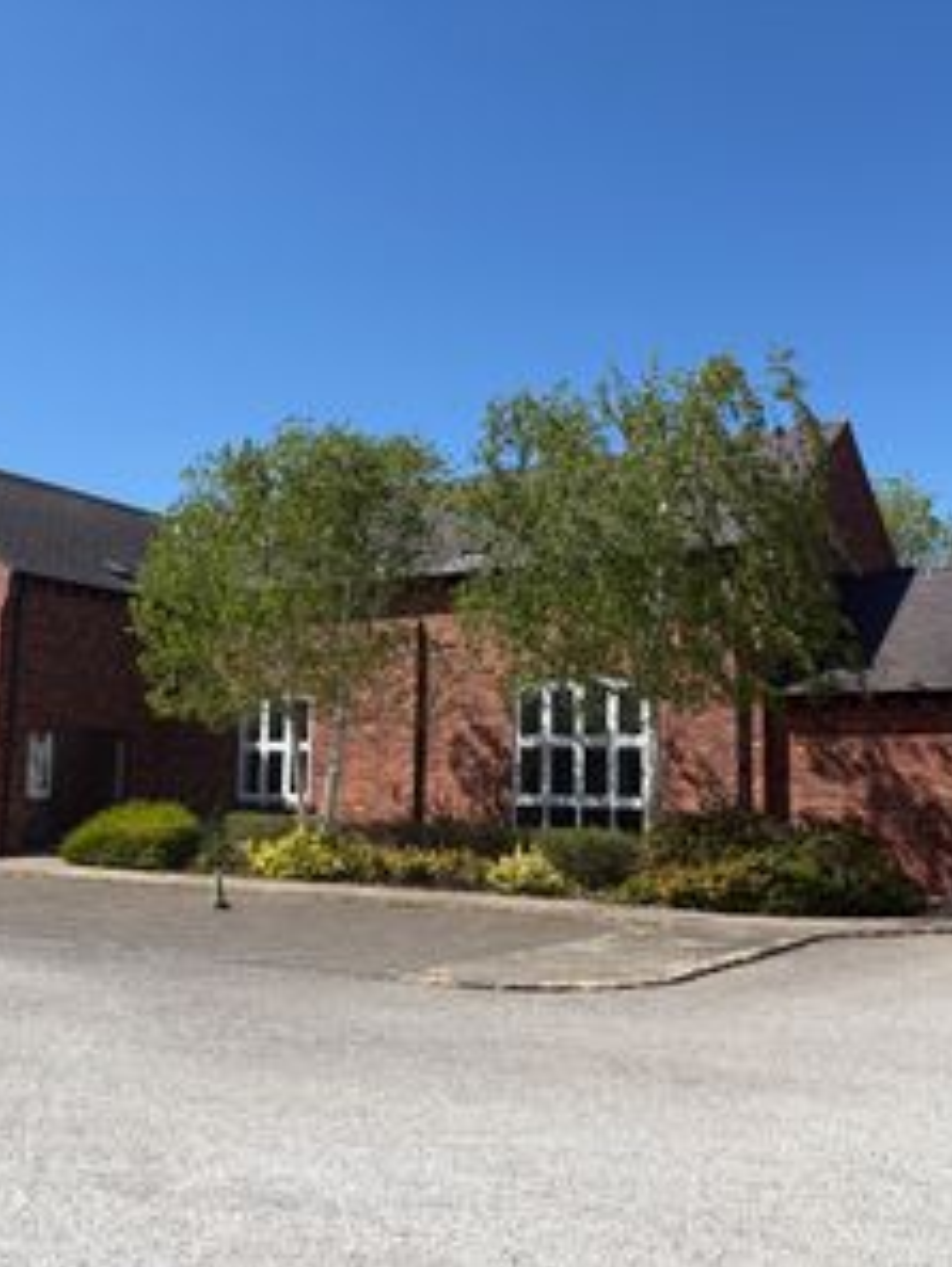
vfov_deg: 52.6
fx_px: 1282
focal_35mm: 35
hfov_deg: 40.7
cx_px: 418
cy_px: 631
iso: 50
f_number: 1.6
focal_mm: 5.96
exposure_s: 1/3623
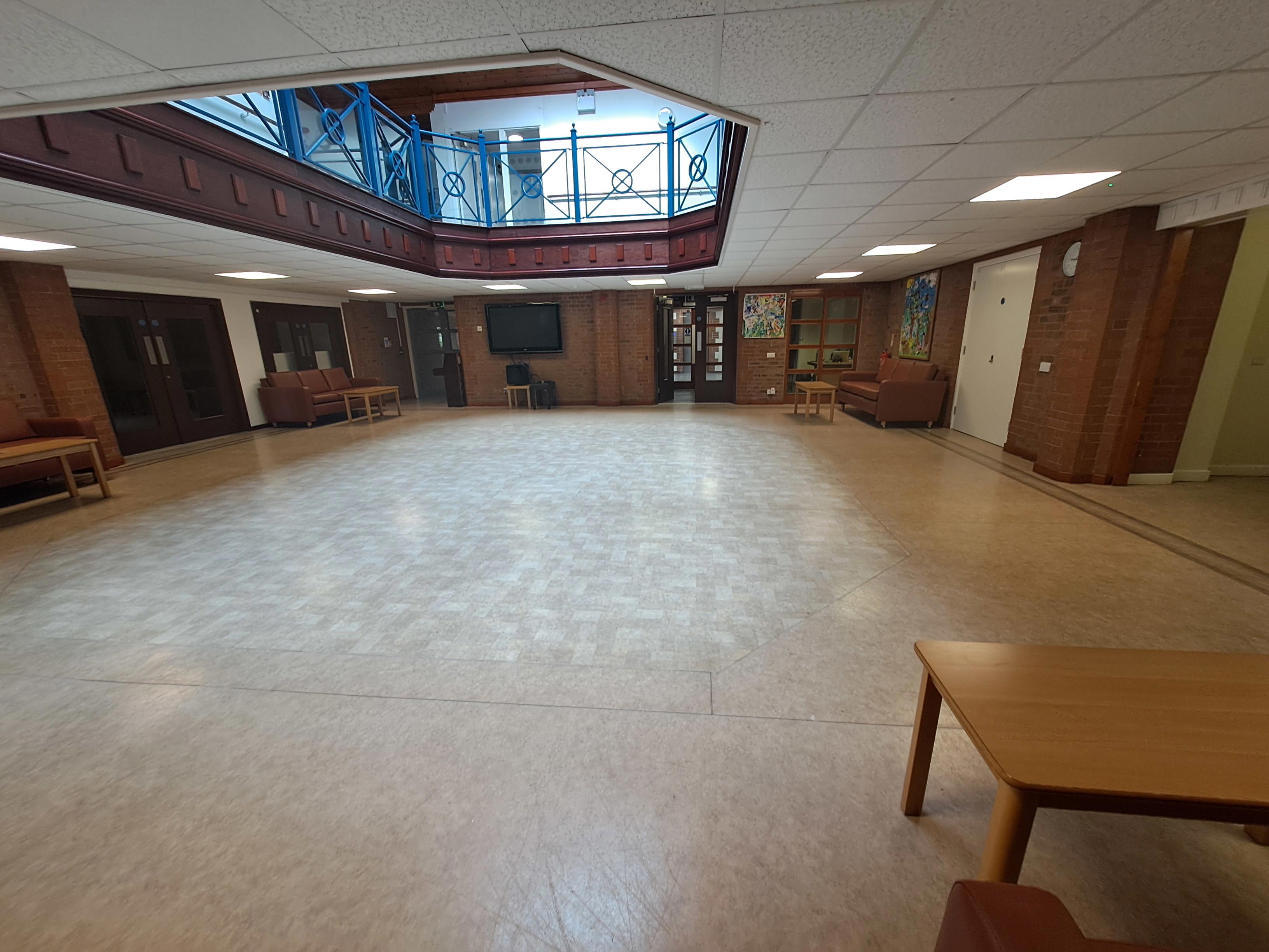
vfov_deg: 89.9
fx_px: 477
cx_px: 634
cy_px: 476
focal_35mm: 13
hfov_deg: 106.2
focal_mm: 1.42
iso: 80
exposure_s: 1/50
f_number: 2.2
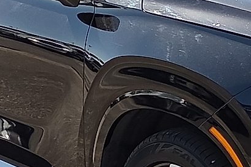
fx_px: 1136
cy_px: 70
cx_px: 245
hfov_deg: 12.5
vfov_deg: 8.4
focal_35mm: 163
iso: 25
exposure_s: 1/1667
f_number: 1.8
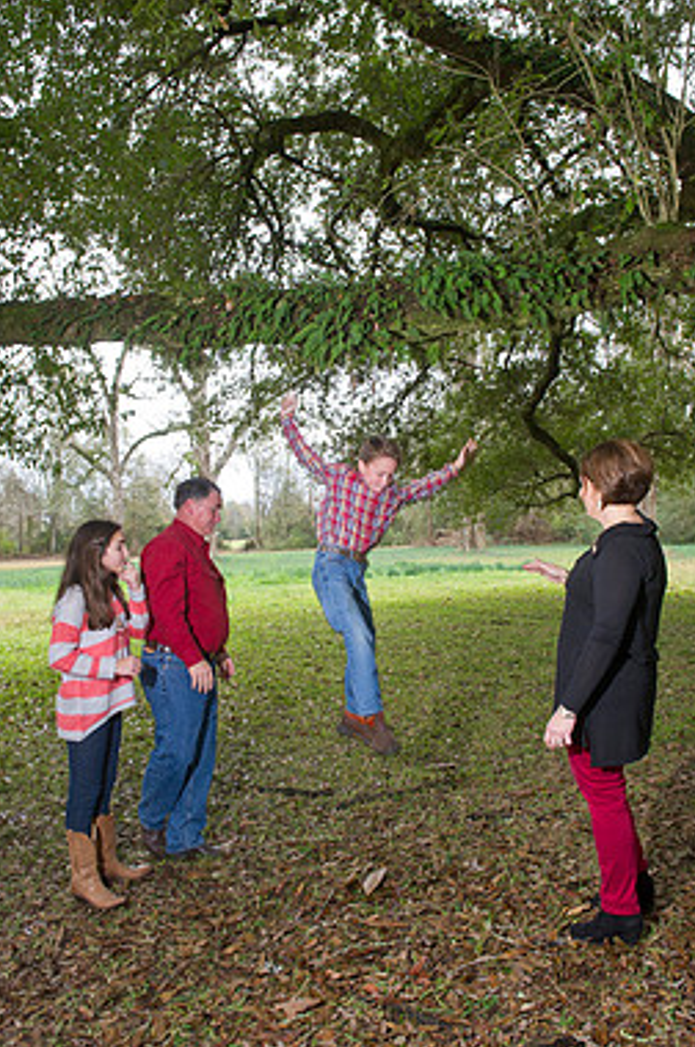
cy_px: 540
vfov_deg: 58.8
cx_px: 324
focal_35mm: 32
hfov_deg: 41.0
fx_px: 930
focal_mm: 27
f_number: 7.1
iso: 800
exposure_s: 1/100
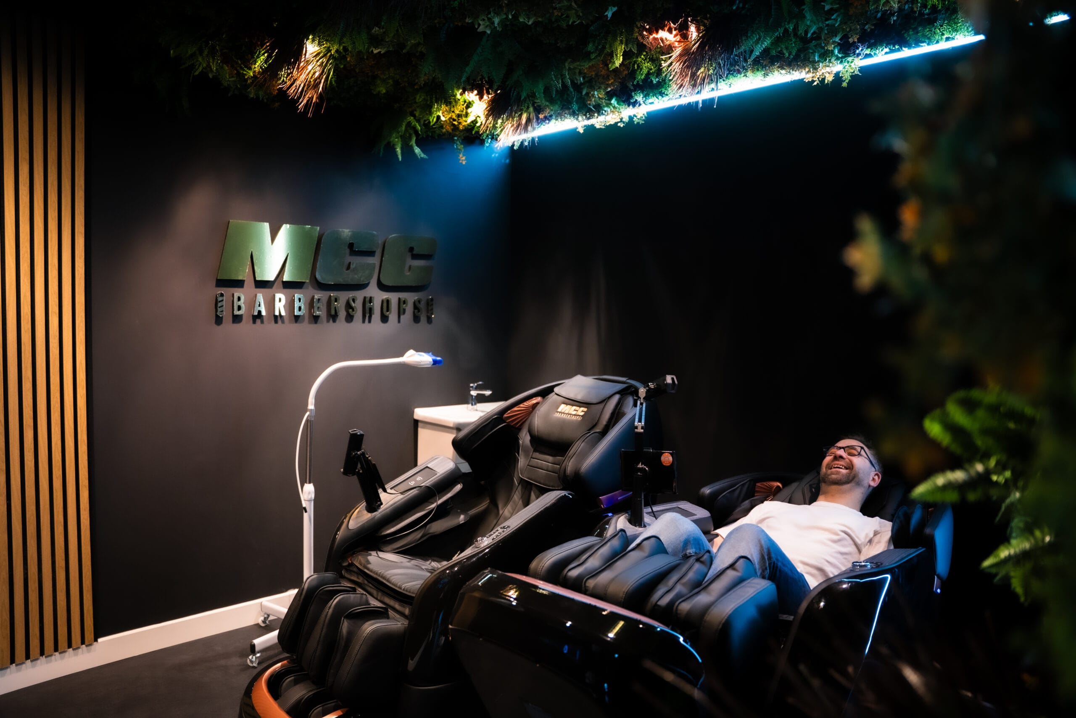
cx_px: 538
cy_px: 359
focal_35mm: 24
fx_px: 717
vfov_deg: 53.1
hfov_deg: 73.7
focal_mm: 24
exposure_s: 1/100
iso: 2000
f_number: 2.8
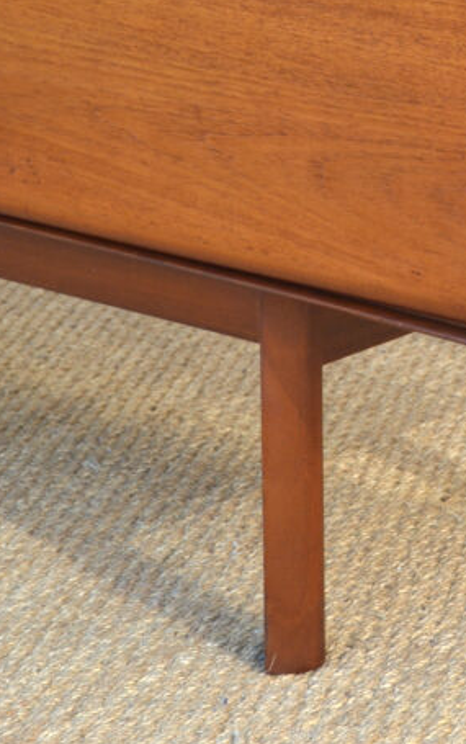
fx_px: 2719
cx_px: 500
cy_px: -65
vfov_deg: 15.2
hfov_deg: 9.7
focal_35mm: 134
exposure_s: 1/125
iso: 140
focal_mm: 38
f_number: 4.8
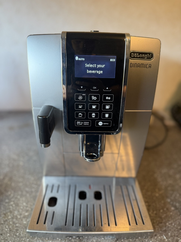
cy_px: 121
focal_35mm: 24
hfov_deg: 56.8
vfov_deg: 71.6
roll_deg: -1.0
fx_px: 167
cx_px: 90
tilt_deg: -25.3
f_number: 1.78
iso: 200
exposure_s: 1/62
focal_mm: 6.76
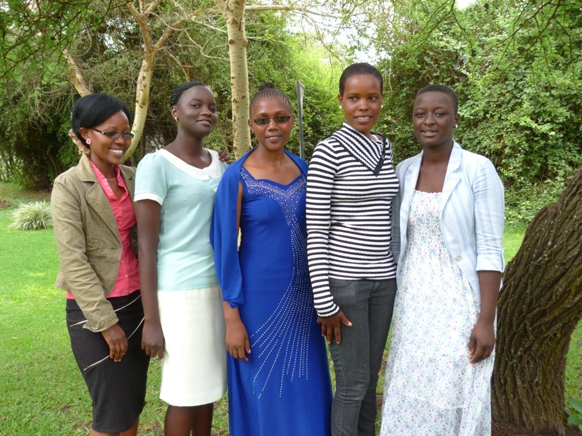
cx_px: 291
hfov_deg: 51.4
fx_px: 605
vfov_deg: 39.7
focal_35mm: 36
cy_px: 218
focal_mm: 6.5
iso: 80
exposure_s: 1/60
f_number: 3.1
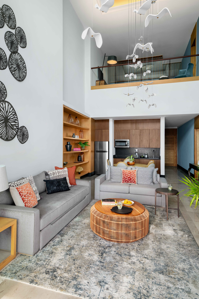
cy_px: 144
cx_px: 95
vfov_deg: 81.2
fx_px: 174
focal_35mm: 21
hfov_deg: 59.5
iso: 400
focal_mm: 20
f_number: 10
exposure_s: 1/30
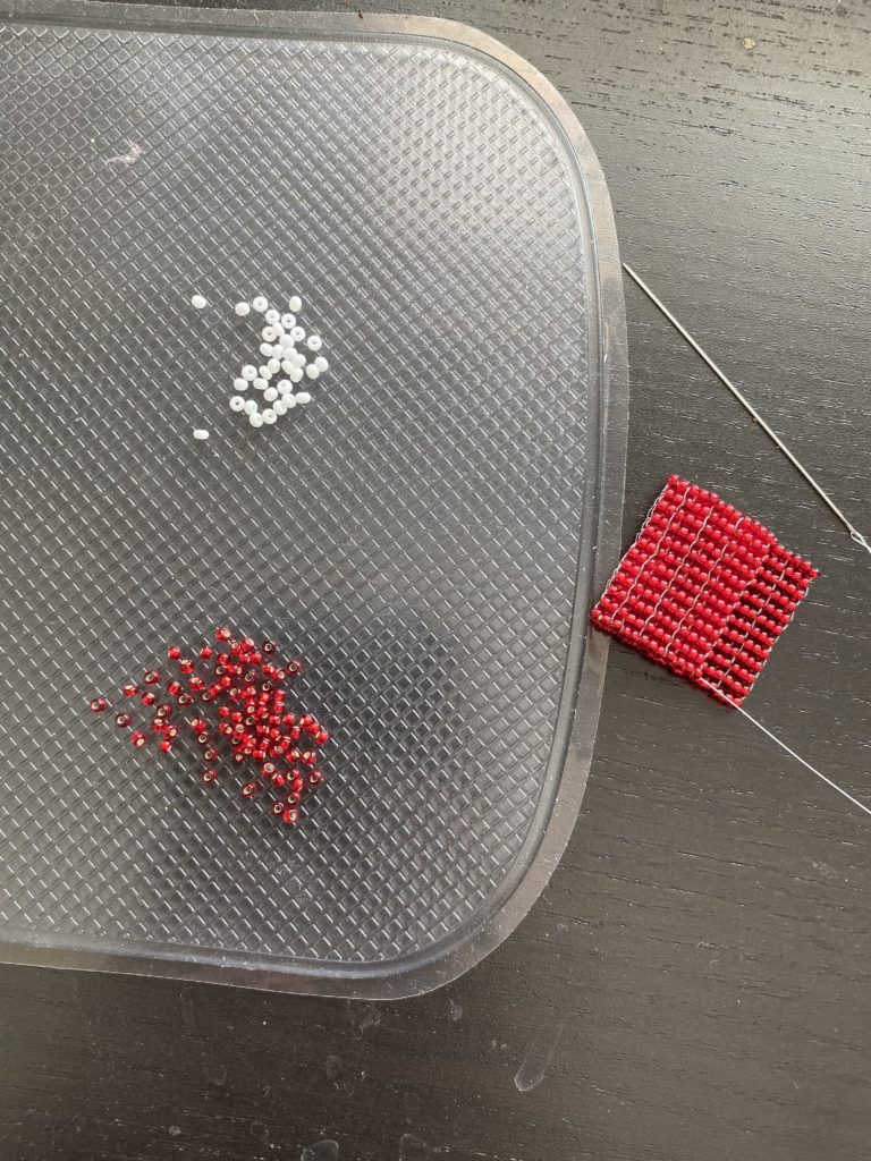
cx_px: 436
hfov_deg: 53.1
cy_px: 580
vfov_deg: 67.3
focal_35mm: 26
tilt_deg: -84.5
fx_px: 872
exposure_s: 1/74
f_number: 1.8
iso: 125
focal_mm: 4.25
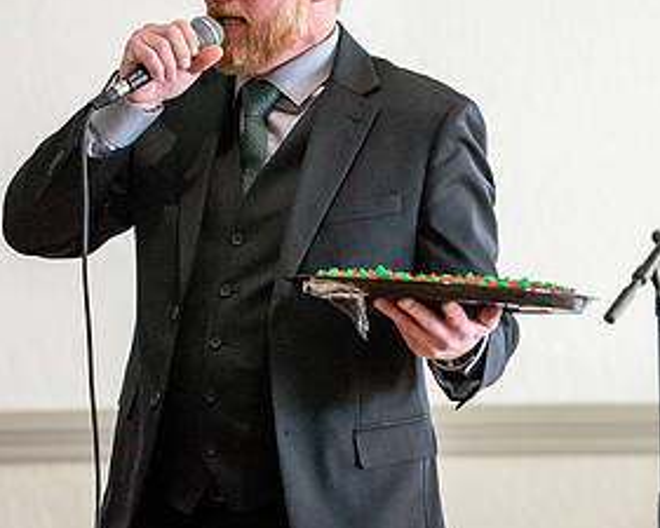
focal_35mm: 388
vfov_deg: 4.0
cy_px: 135
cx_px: 338
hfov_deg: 5.0
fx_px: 7582
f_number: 2.8
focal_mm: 200
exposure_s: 1/320
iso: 2000
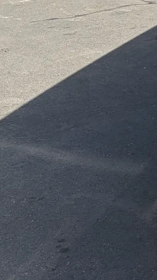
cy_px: -24
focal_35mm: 100
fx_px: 740
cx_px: 410
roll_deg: +0.6
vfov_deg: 20.4
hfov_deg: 10.1
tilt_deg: -10.7
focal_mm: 5.96
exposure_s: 1/2985
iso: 64
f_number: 1.6
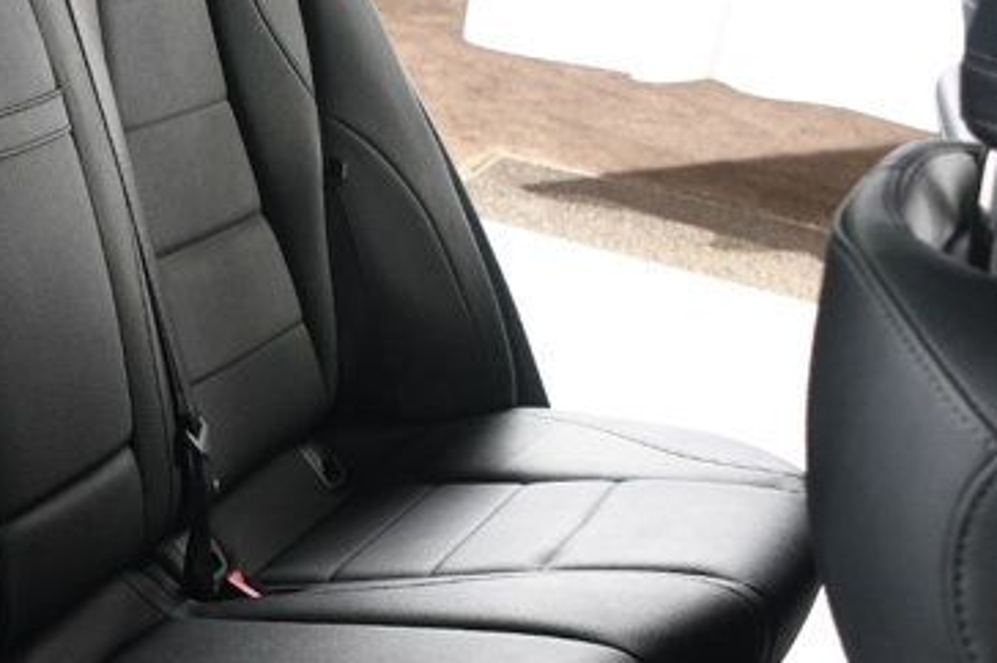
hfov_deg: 25.1
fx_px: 2103
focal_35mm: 76
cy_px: 419
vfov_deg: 17.9
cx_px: -58
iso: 100
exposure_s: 1/160
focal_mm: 18
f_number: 3.5
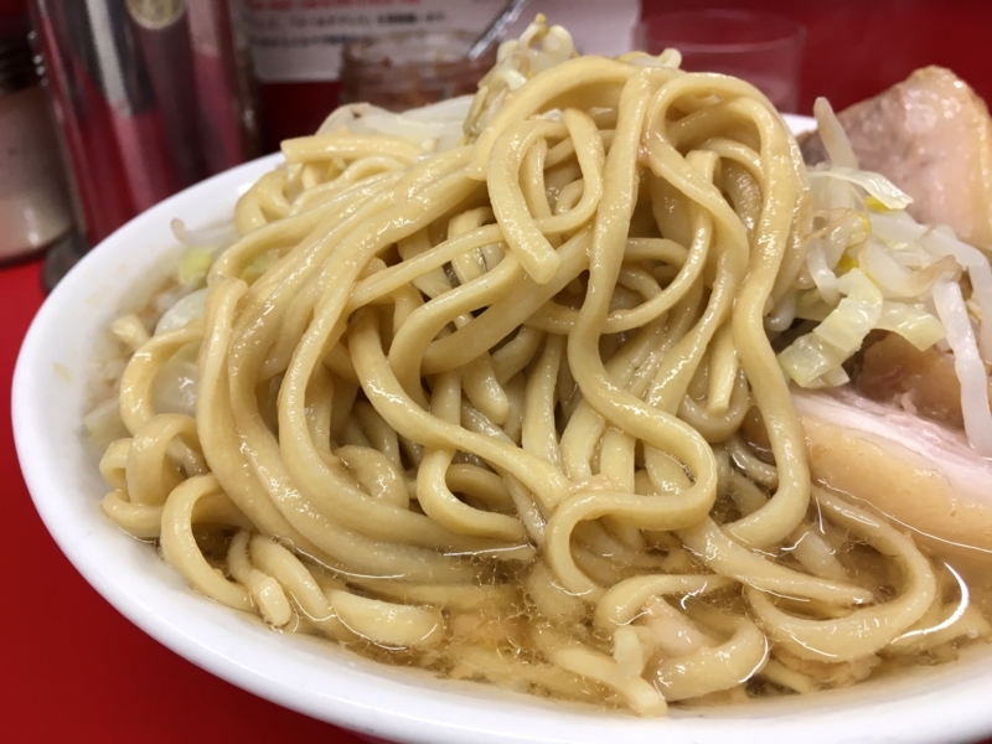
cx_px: 496
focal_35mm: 29
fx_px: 831
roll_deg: +0.7
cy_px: 372
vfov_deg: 48.2
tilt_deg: -32.3
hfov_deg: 61.7
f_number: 2.2
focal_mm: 4.15
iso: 32
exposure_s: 1/40
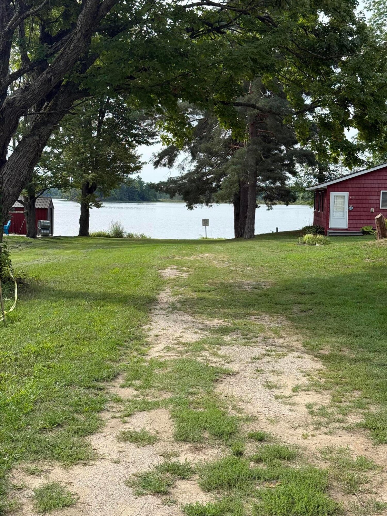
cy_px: 258
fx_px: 716
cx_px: 194
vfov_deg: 39.7
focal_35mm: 48
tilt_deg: -5.1
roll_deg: -0.9
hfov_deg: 30.3
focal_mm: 6.76
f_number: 1.78
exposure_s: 1/2762
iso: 80
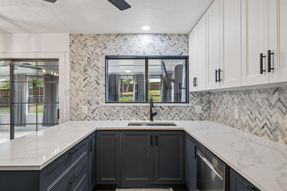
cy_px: 96
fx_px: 159
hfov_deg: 84.0
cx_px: 144
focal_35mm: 20
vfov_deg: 61.9
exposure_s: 1/15
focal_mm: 20
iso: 400
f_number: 8
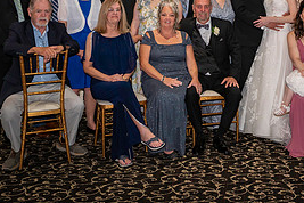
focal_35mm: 63
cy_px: -8
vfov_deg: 20.7
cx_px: 250
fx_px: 532
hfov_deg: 31.0
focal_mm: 29
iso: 800
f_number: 4.5
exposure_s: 1/125
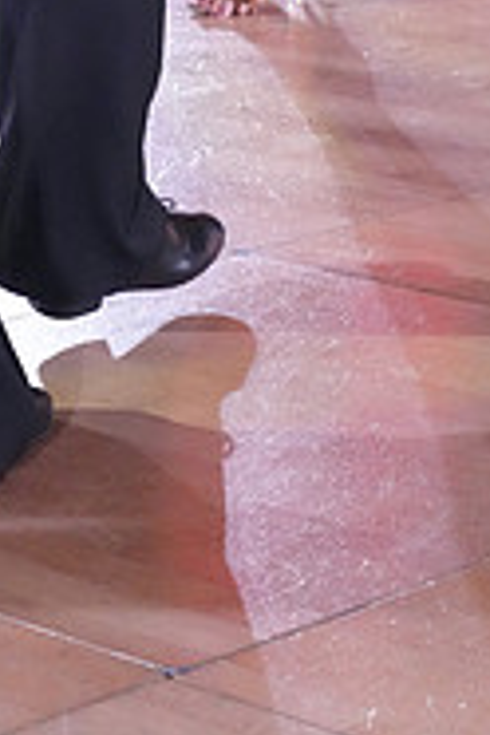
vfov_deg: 10.8
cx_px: 464
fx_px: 3756
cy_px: -360
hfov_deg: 7.4
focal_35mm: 184
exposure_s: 1/400
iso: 8000
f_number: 5
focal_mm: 59
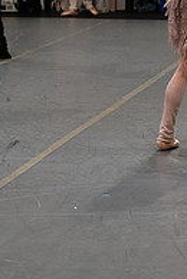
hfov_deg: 6.6
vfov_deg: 9.8
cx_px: 207
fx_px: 1623
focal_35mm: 209
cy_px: 28
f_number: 4
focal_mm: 70
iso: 3200
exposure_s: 1/400
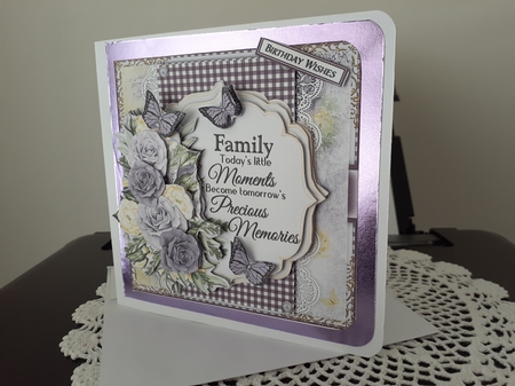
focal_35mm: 27
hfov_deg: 65.4
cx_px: 258
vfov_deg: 51.3
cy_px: 193
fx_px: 401
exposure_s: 1/50
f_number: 1.9
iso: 80
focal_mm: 3.6
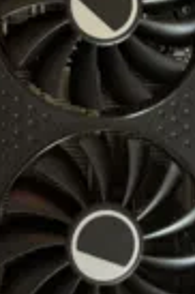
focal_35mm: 73
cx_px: 75
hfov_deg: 18.6
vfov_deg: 26.9
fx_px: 595
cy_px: 36
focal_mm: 6.76
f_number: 1.78
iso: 1600
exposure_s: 1/22
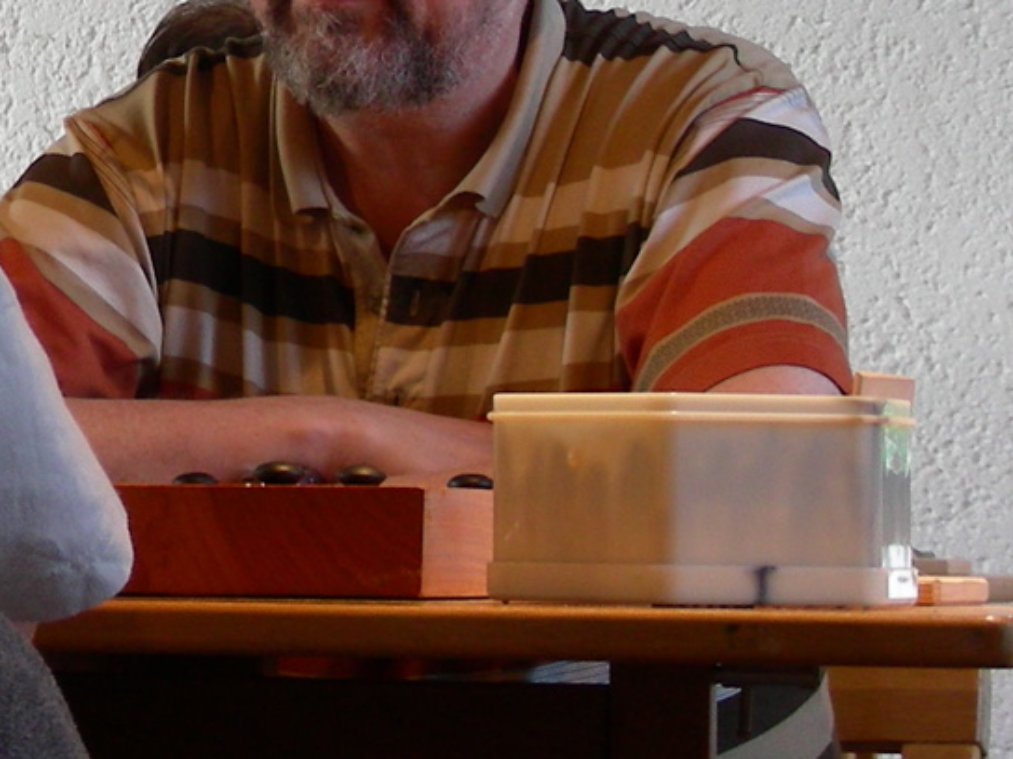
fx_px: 6028
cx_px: -276
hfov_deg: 9.4
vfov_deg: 7.1
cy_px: -227
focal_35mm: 206
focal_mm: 11.7
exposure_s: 1/12.4
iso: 50
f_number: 3.5
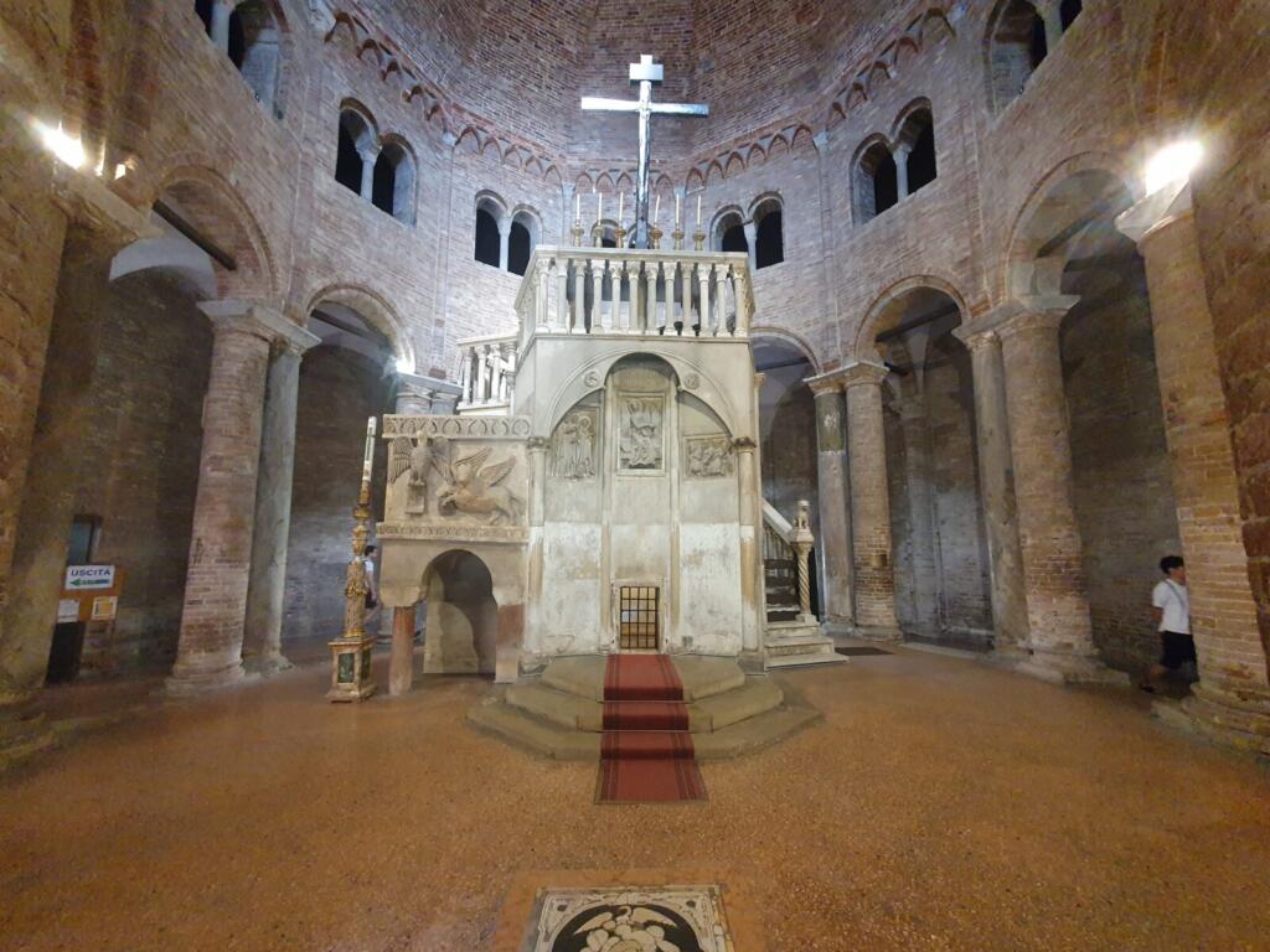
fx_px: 477
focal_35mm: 13
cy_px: 476
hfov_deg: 106.2
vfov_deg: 89.9
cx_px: 635
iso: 640
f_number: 2.2
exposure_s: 1/25
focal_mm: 1.8
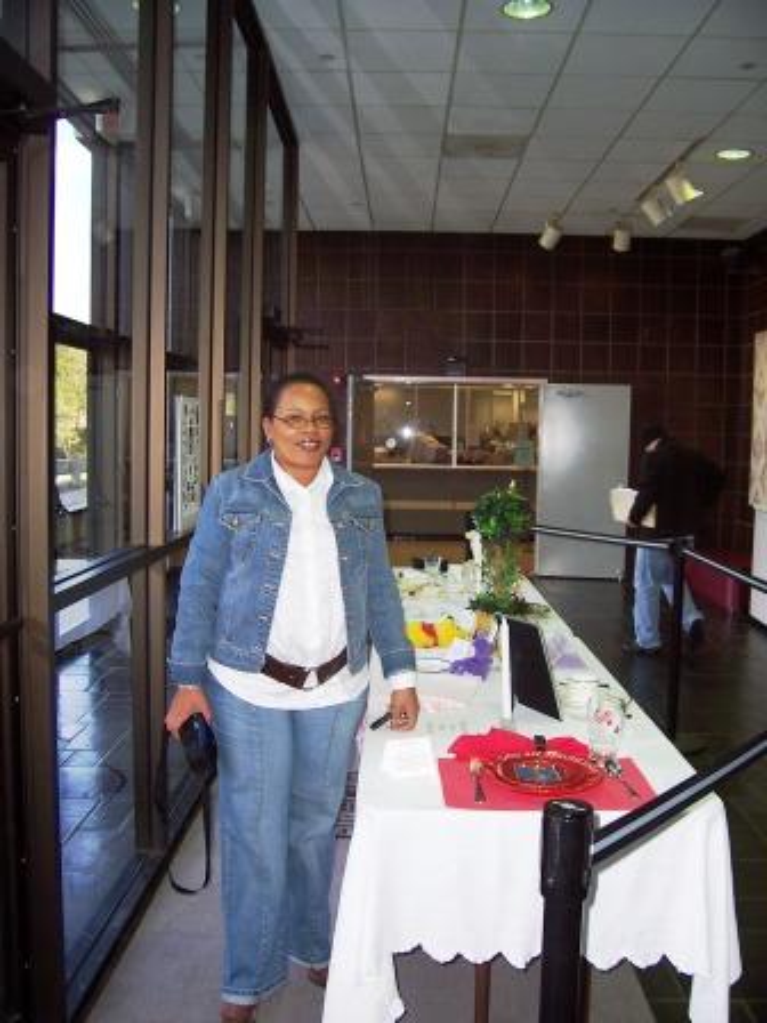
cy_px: 512
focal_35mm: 34
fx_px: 1004
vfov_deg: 54.0
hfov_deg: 41.8
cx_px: 384
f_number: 2.7
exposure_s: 1/60
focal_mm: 5.6
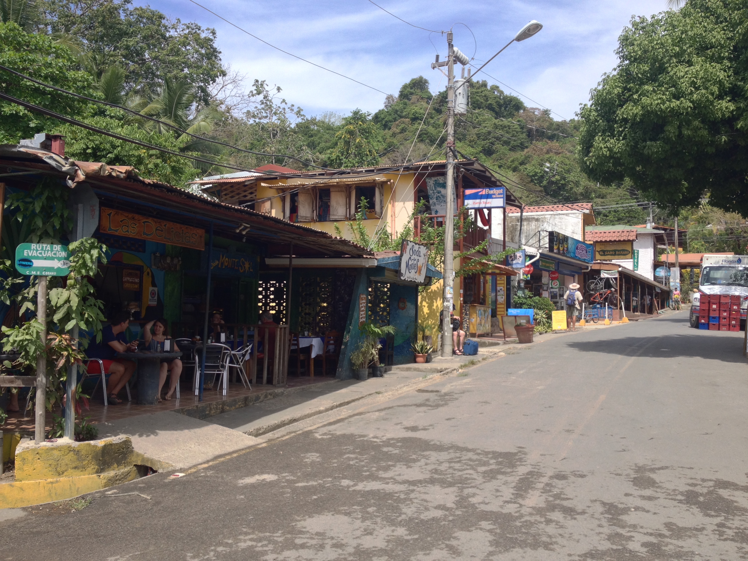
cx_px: 374
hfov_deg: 52.6
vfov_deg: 40.7
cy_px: 280
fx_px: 756
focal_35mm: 35
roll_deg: -0.6
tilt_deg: +0.0
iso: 50
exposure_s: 1/552
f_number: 2.4
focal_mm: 4.28
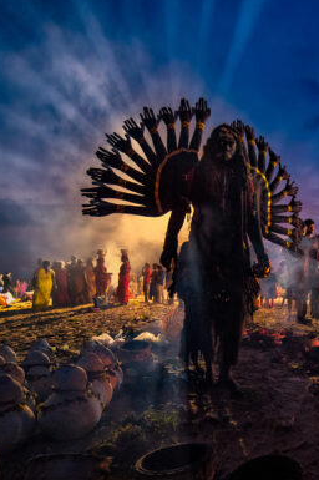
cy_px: 252
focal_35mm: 26
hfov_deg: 47.5
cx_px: 242
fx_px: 346
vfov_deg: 69.4
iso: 1600
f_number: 2.8
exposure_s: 1/15
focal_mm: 16
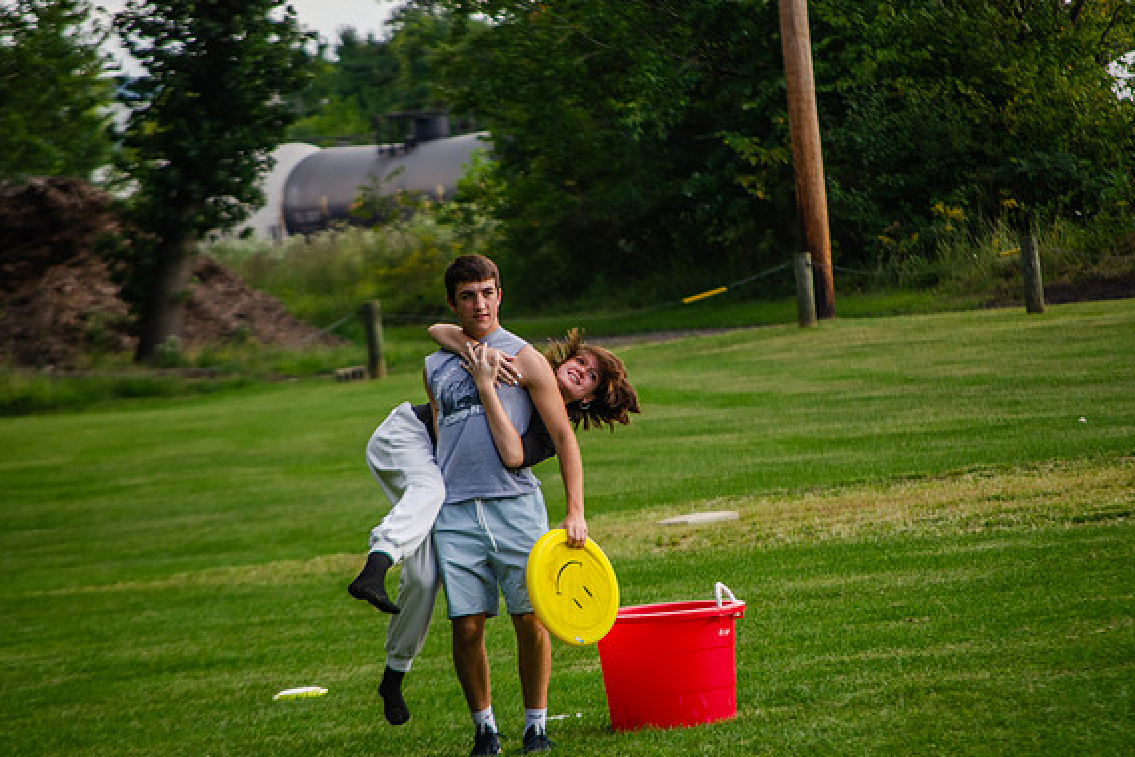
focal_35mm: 304
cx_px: 572
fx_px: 9586
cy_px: 379
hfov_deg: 6.8
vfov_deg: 4.5
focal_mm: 200
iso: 280
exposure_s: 1/500
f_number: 5.6
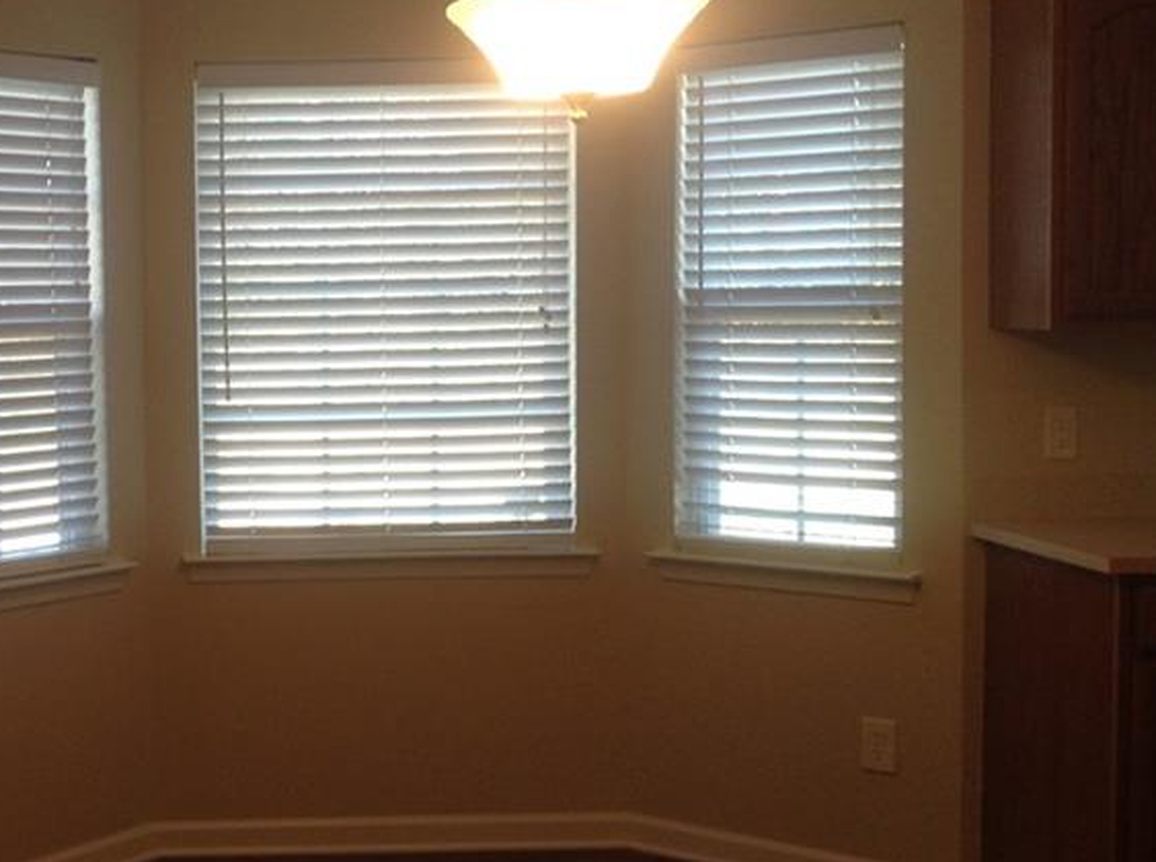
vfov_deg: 24.3
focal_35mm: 60
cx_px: 166
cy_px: 400
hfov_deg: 31.1
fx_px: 2000
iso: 40
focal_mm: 3.3
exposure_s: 1/24
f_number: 2.4
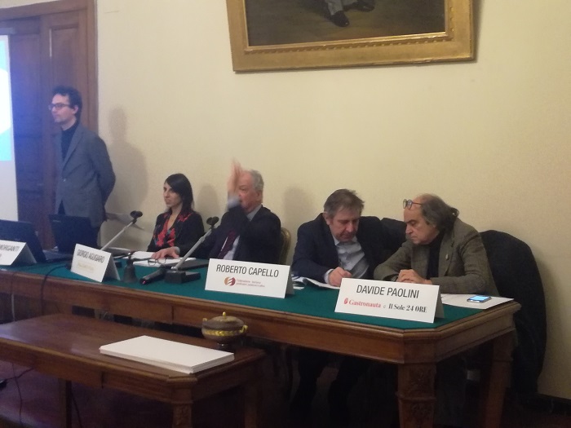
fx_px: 759
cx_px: 286
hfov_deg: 41.2
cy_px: 214
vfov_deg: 31.5
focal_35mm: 46
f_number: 2
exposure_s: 1/20
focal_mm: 3.79
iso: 500
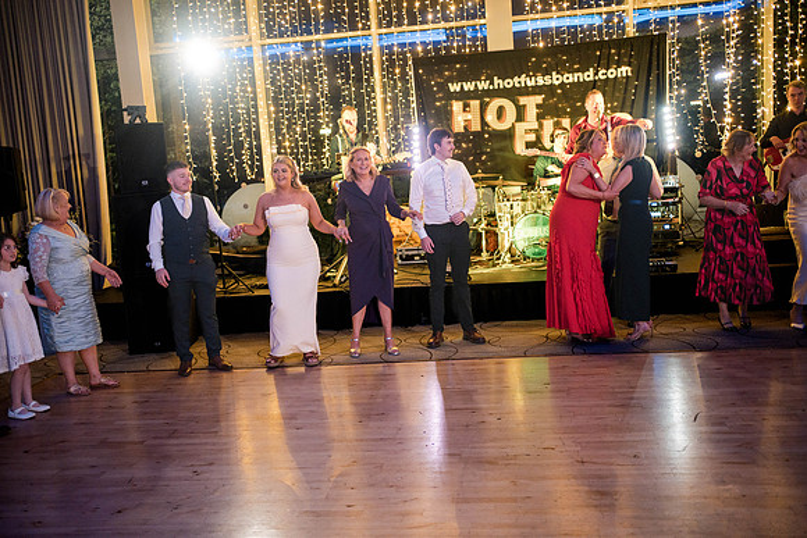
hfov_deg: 54.4
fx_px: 785
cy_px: 269
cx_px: 404
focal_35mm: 35
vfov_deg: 37.9
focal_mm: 35
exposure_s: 1/250
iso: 2500
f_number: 1.8
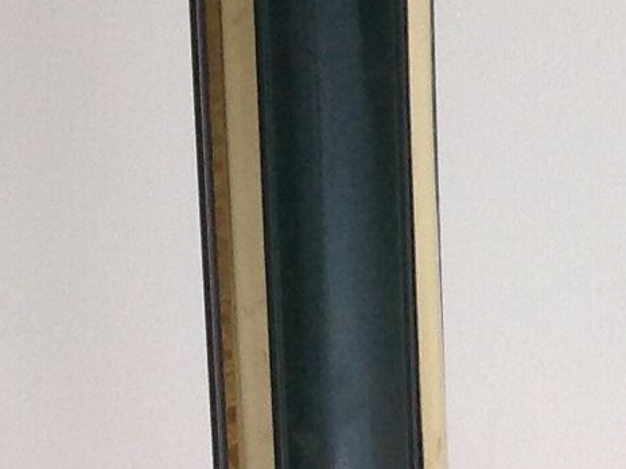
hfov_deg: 9.7
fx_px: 3524
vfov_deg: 6.6
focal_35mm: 195
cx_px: 1082
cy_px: -1182
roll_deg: -1.7
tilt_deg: -11.3
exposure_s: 1/20
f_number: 2.4
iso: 50
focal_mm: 4.28
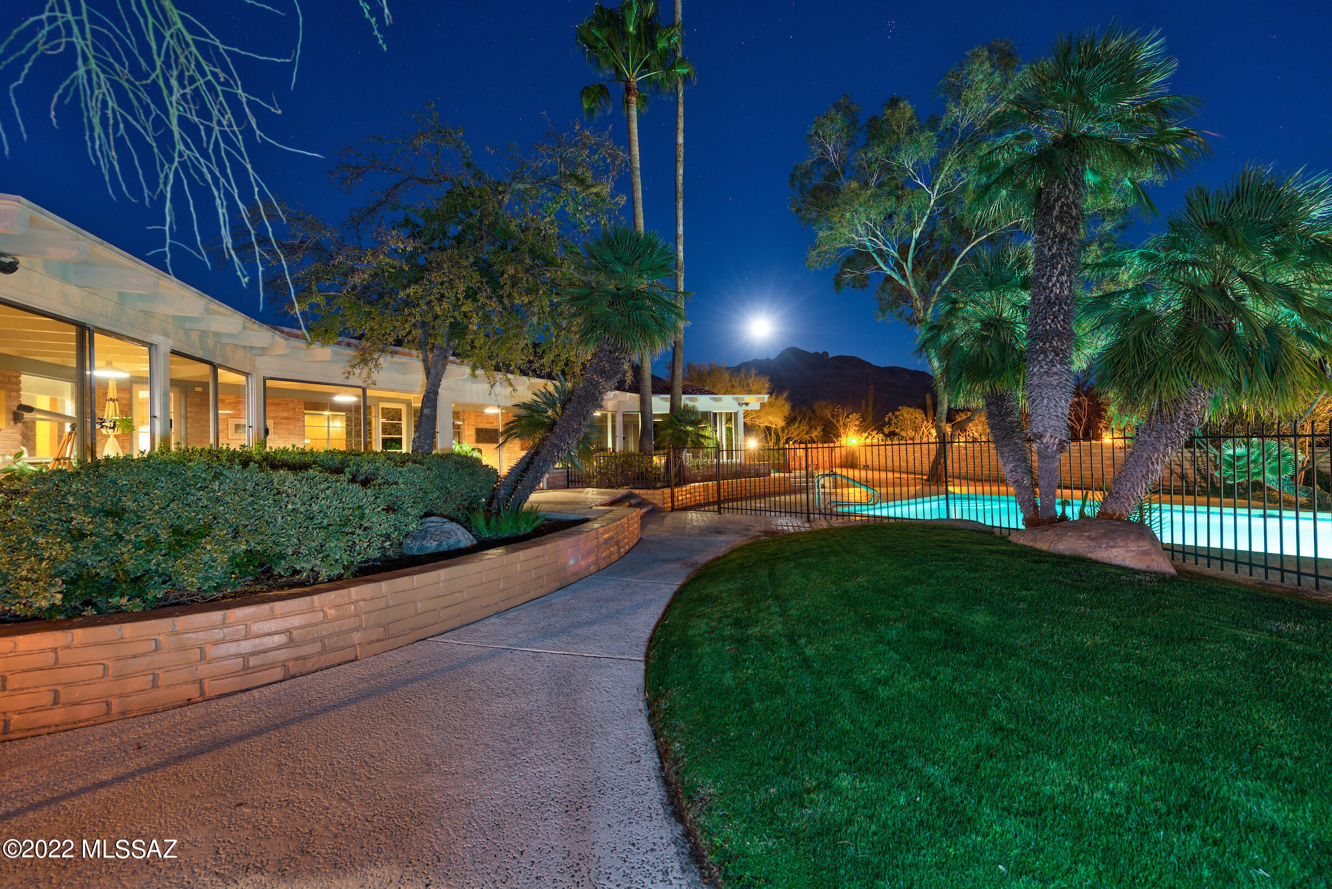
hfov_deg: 104.2
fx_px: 518
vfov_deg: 81.3
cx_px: 666
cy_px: 444
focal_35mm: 14
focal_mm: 14
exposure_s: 13
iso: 100
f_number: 5.6
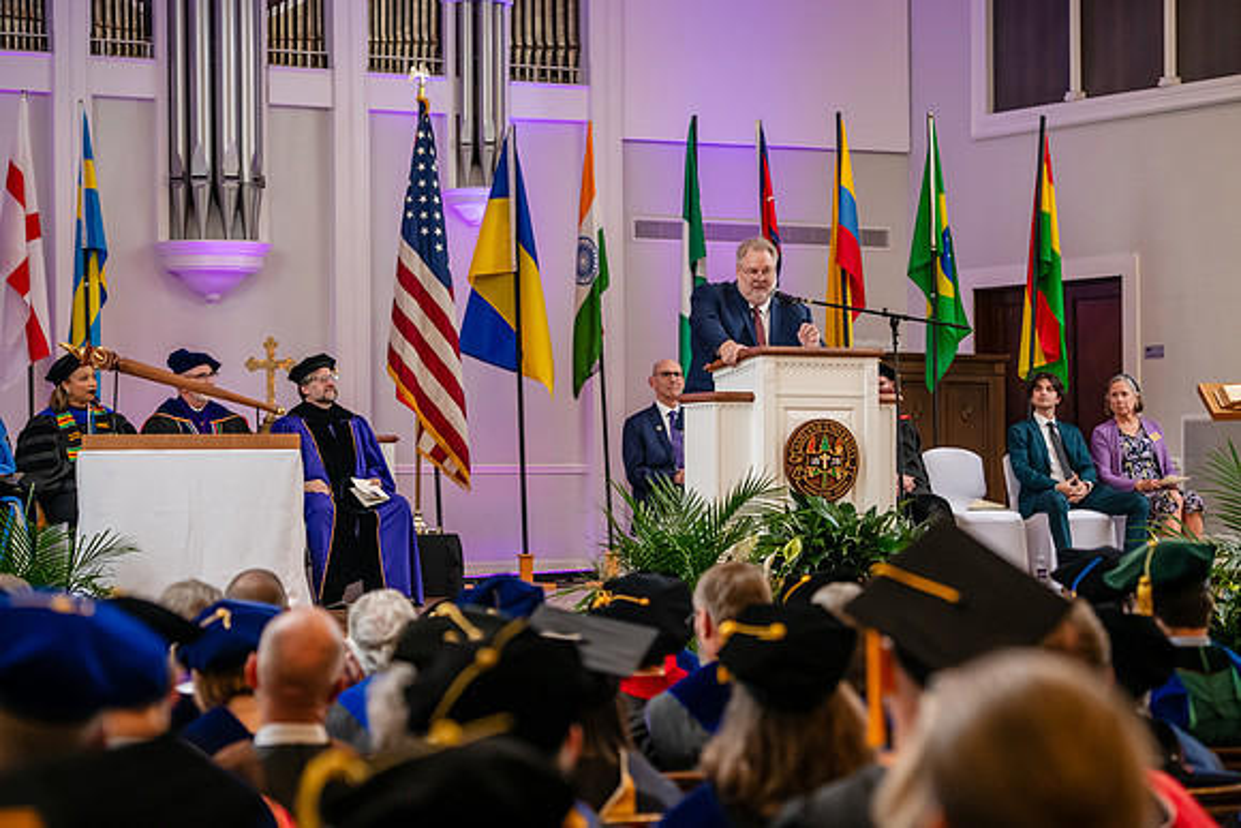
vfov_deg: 13.7
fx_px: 3448
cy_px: 414
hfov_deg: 20.4
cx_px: 620
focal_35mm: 100
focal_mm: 100
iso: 2000
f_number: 4
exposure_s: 1/200
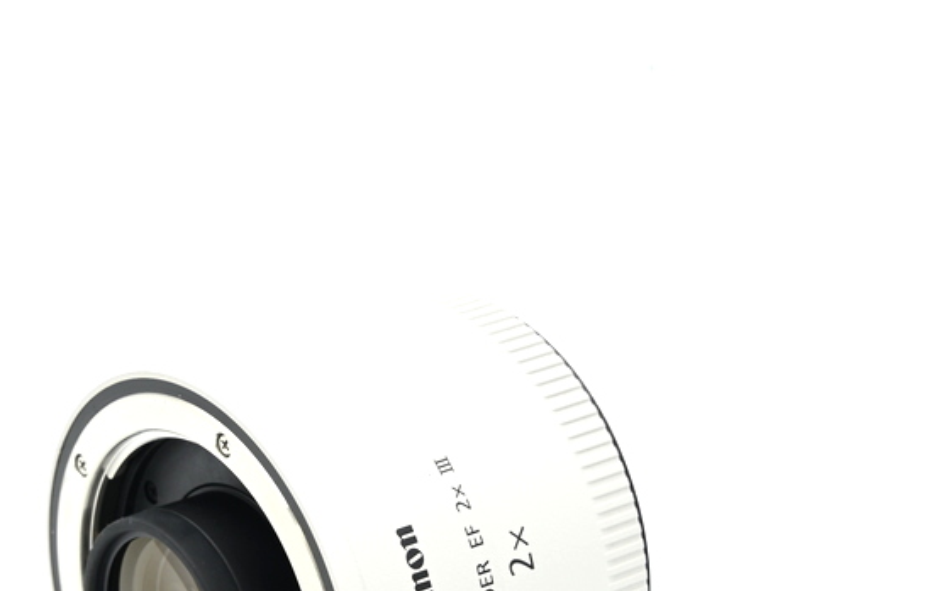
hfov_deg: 15.2
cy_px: 505
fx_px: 3533
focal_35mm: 137
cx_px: 356
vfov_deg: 9.5
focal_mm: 75
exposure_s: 1/13
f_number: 14
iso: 100
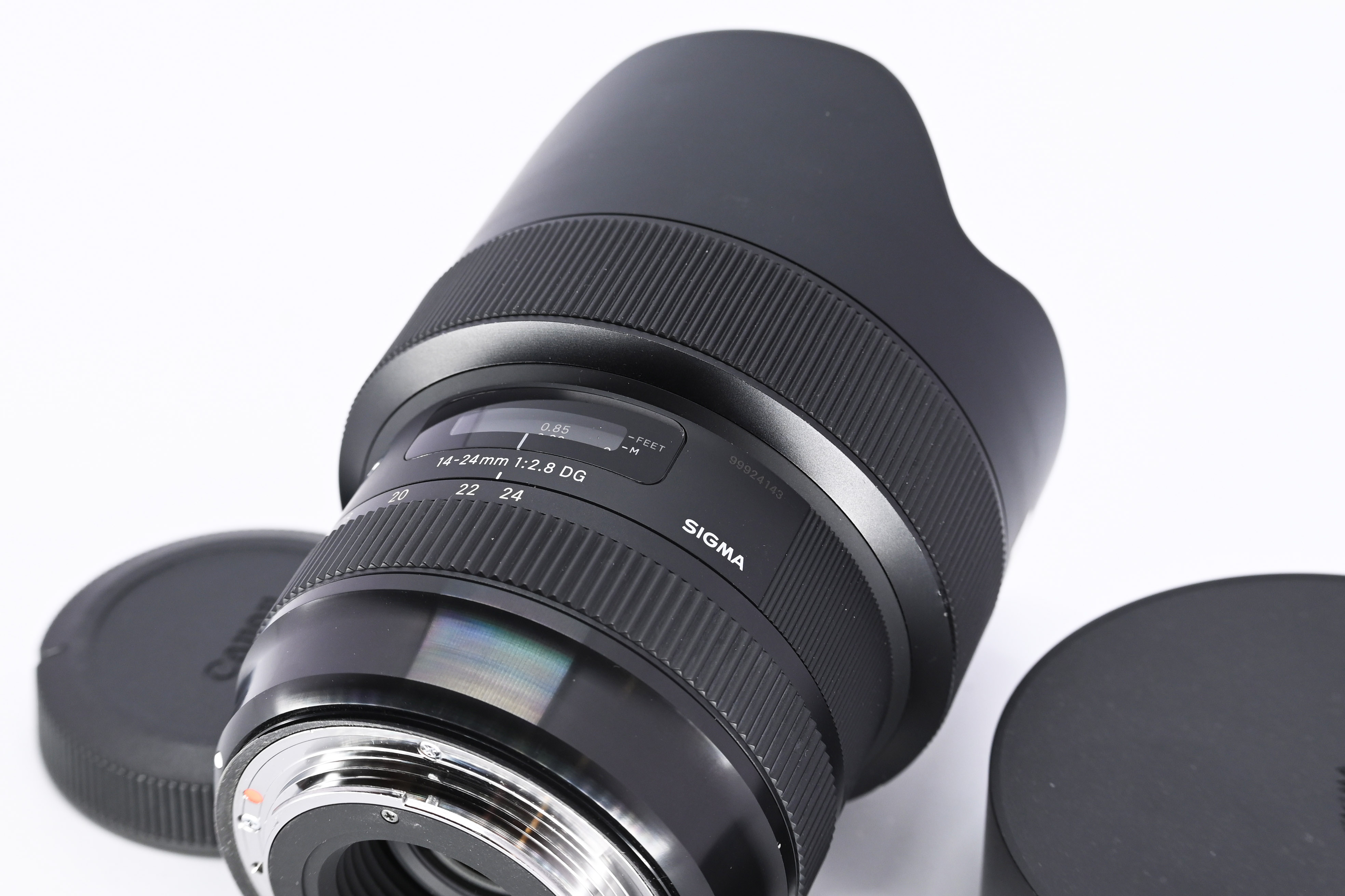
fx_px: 3026
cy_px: 448
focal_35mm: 81
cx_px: 672
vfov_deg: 16.9
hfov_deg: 25.1
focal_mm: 54
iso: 500
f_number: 9
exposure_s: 1/125
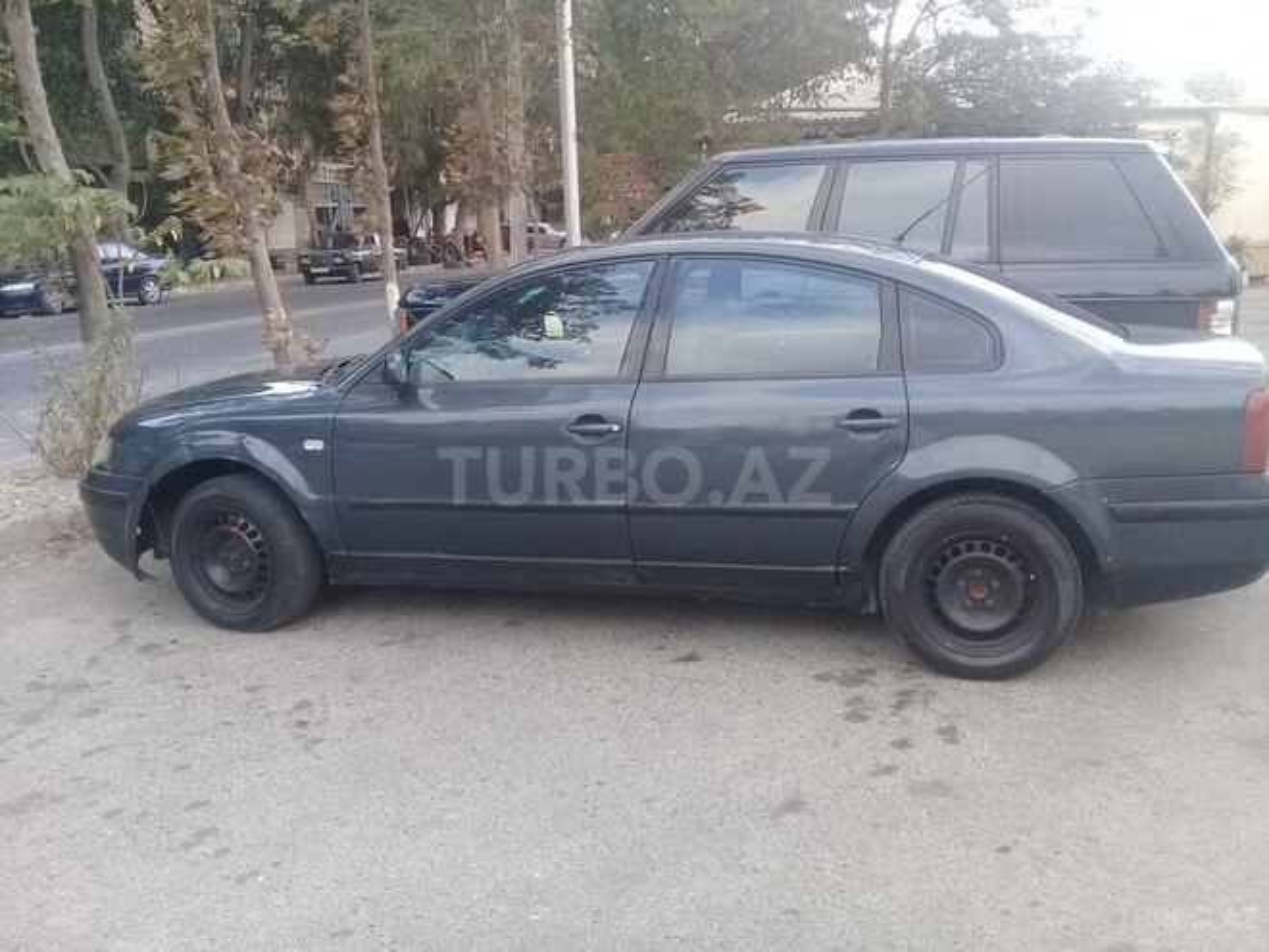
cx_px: 634
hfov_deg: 58.4
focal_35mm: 31
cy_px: 476
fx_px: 1136
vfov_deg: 45.4
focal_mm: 3.3
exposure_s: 1/100
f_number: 2.2
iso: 80
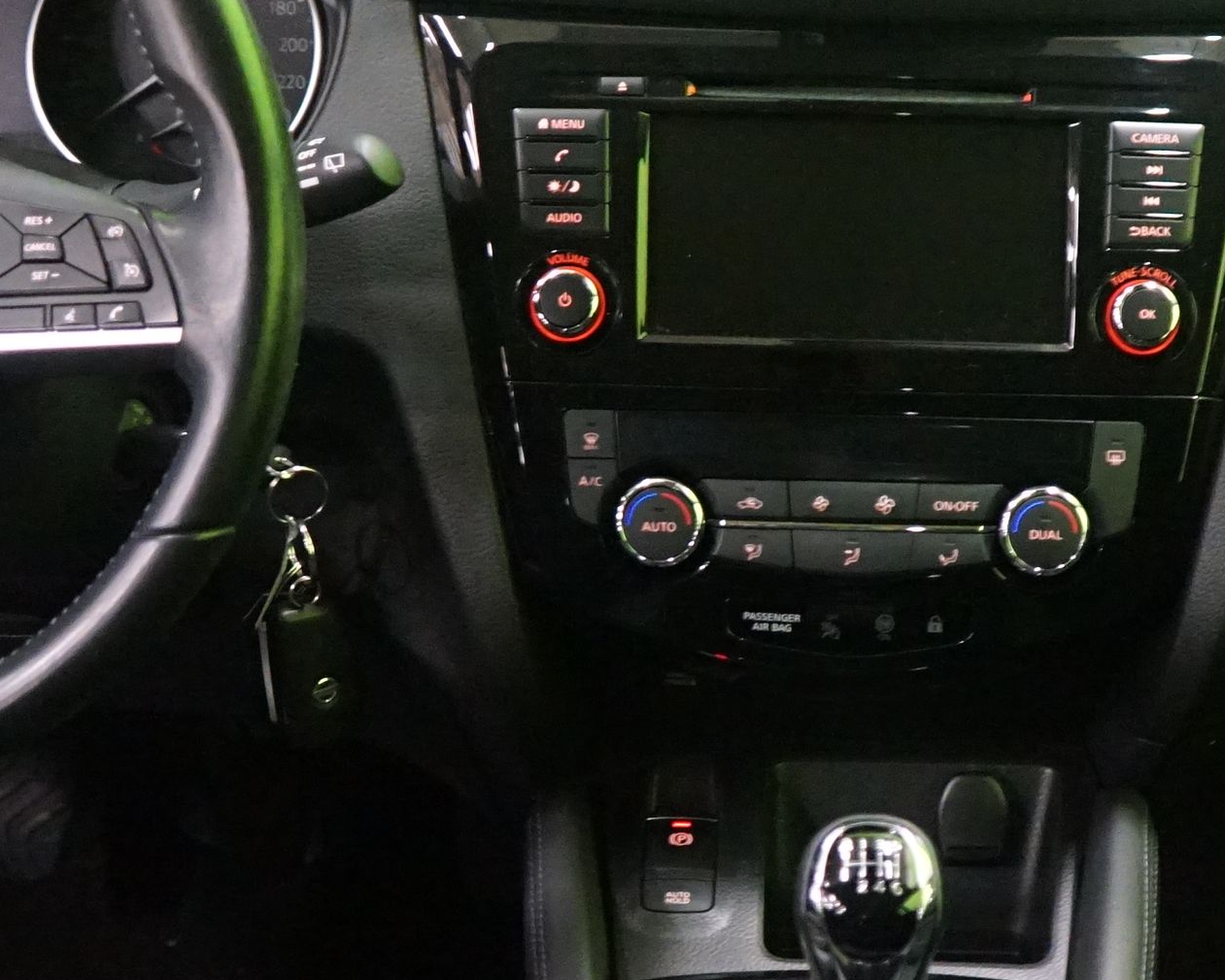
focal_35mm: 82
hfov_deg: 23.1
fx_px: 2973
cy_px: 728
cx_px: 856
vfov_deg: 18.6
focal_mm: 28
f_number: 3.5
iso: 6400
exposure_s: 1/20
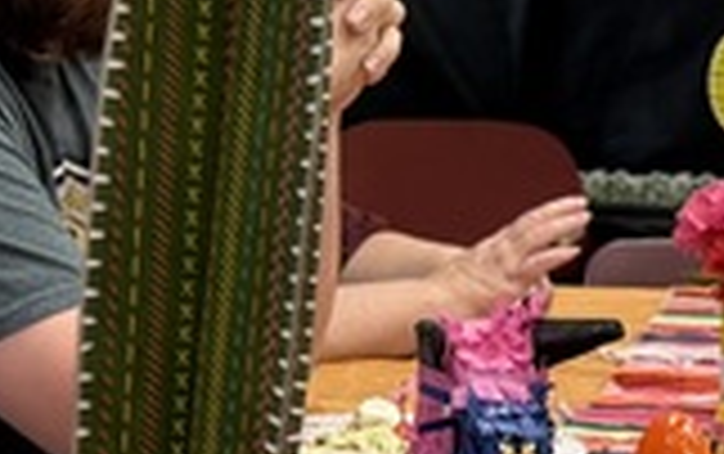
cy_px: 135
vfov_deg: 8.1
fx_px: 3200
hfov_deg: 12.8
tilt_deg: -2.5
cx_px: 18
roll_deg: -1.2
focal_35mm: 162
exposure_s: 1/120
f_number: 1.78
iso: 200
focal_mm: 6.76
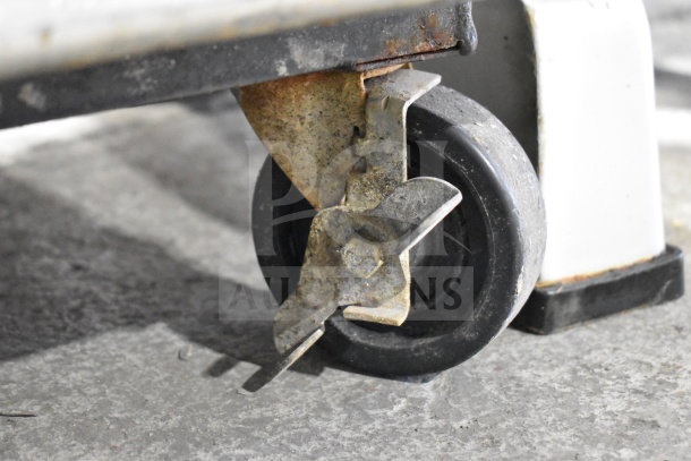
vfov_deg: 19.7
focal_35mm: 69
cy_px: 230
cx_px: 346
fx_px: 1325
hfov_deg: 29.2
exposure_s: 1/80
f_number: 5.3
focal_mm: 46
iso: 11400
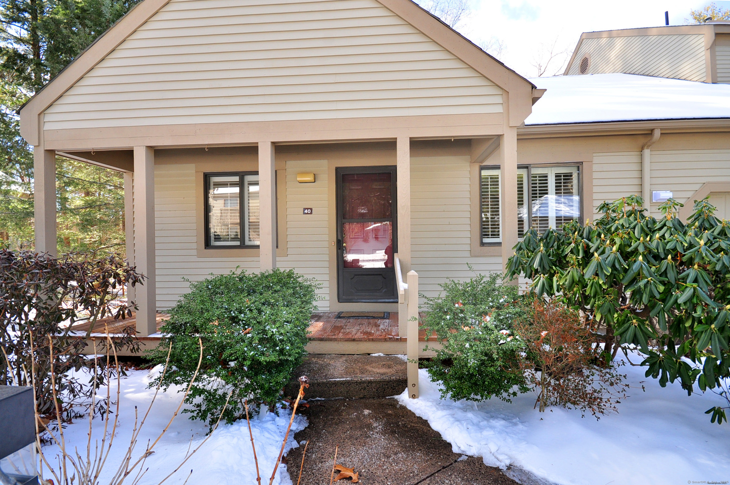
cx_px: 365
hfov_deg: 100.5
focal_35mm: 15
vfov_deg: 77.2
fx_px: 304
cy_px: 242
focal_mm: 10
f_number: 8
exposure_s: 1/100
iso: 250
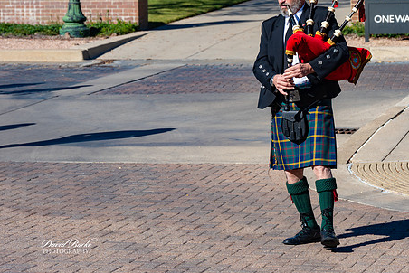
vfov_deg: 8.4
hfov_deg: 12.6
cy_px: 63
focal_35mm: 163
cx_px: 245
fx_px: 1853
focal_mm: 105
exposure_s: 1/500
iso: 100
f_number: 6.3
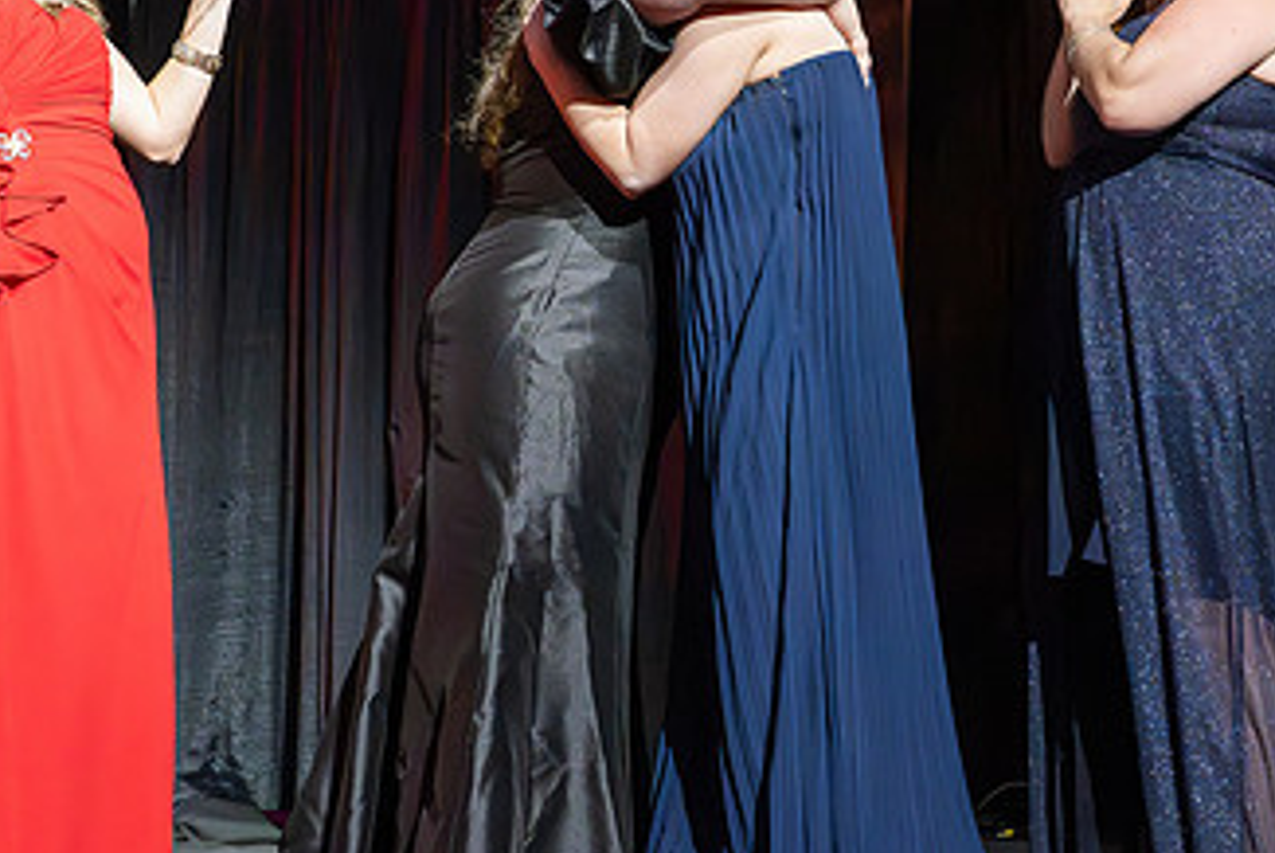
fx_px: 2978
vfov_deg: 16.2
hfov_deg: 24.1
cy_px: 219
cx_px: 767
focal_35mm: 84
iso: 18000
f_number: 4.5
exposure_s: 1/640
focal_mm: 36
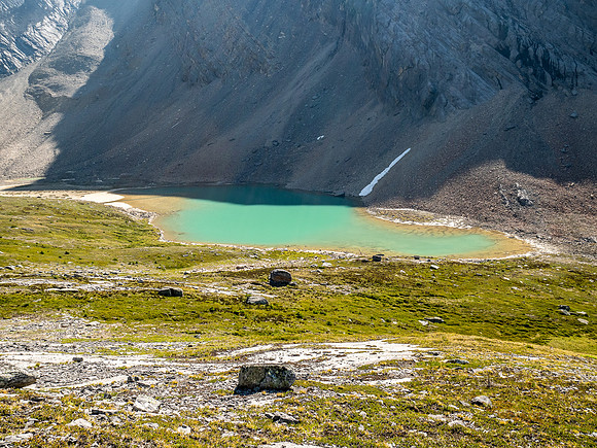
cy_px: 224
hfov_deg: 54.0
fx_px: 586
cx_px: 298
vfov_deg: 41.8
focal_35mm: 34
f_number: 8
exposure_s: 1/100
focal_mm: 17
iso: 200
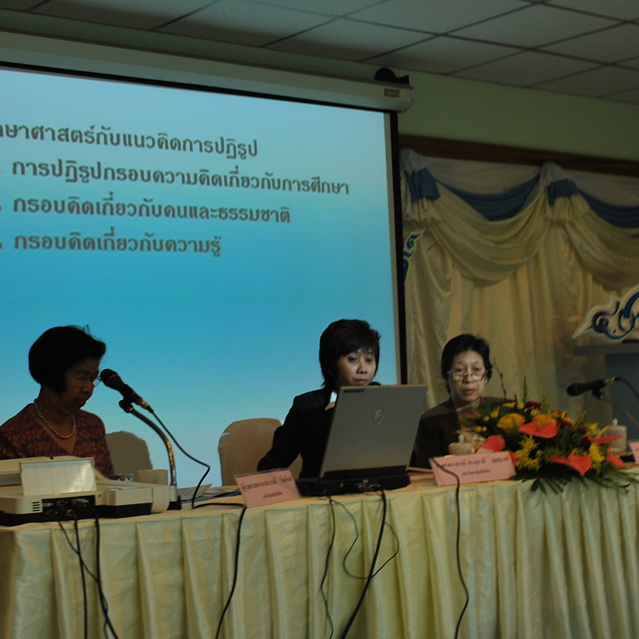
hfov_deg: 27.7
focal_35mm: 62
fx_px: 1295
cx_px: 292
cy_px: 318
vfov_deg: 27.7
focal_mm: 32
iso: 200
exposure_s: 1/10
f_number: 5.6
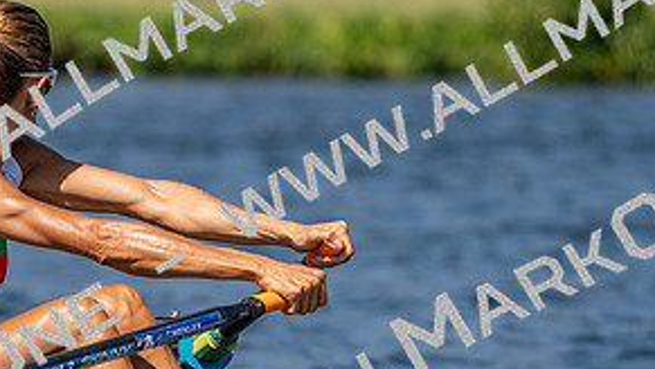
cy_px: 276
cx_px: 54
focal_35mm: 712
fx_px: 12372
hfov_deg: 3.0
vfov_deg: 1.7
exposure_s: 1/2000
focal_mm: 341
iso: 200
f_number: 6.3
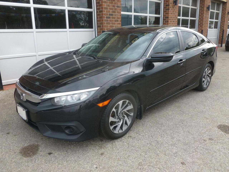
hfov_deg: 63.4
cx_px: 114
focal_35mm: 28
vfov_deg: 49.7
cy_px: 86
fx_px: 185
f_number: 3.3
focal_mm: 5
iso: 100
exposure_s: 1/160
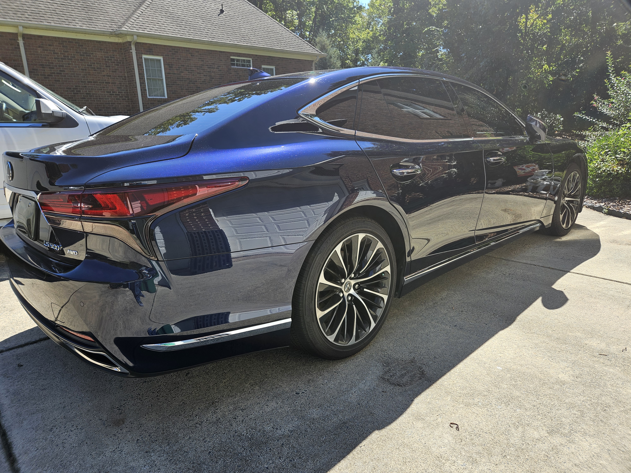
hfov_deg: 73.9
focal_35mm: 23
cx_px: 316
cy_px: 236
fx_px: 419
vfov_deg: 58.9
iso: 25
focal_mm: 5.4
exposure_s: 1/703
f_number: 1.8
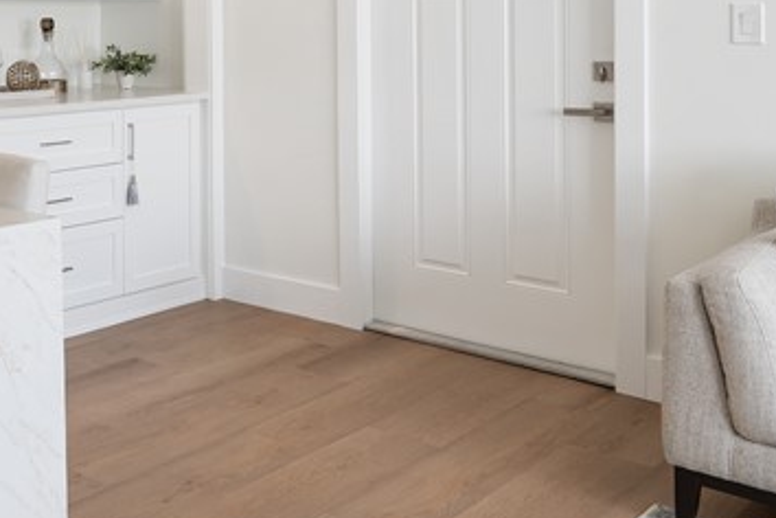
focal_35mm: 49
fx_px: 1056
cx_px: -58
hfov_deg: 35.2
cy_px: 11
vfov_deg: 26.2
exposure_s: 1/3
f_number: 9
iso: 100
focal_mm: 16
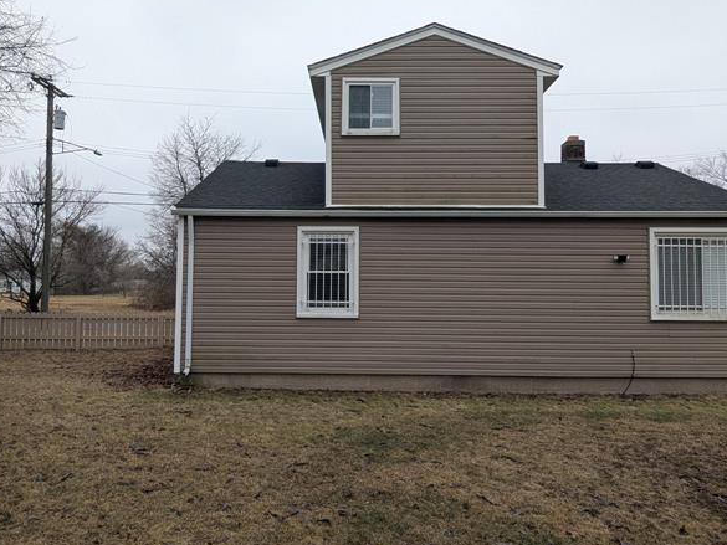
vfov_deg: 49.8
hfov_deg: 63.4
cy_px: 264
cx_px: 342
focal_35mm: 28
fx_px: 588
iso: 48
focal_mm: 2.35
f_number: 2.2
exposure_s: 1/260
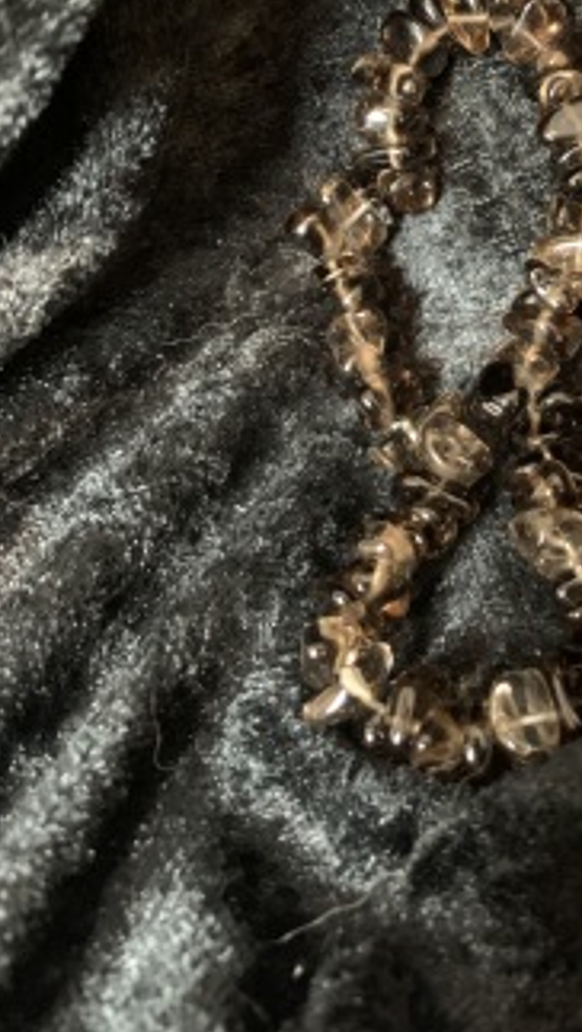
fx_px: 1260
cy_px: 256
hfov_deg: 24.8
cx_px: 580
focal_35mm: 46
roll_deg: -3.2
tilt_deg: -44.7
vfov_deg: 43.1
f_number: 1.8
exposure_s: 1/17
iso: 1000
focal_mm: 4.25
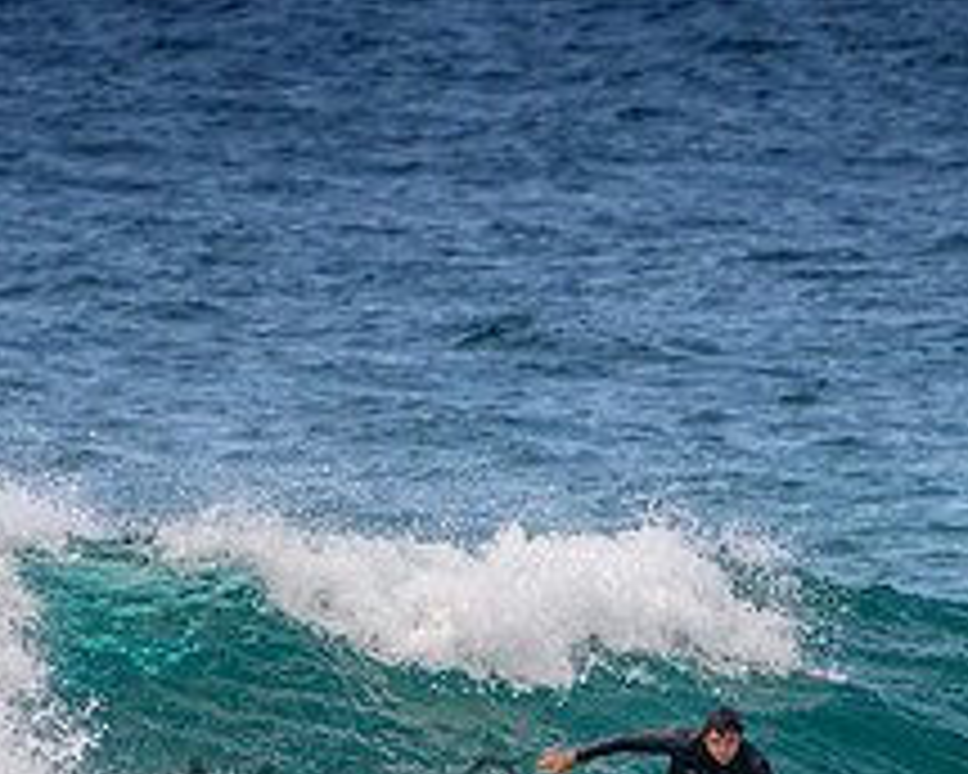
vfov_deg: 1.1
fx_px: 39879
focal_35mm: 1392
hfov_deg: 1.4
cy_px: 818
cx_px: 599
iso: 450
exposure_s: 1/2000
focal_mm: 400
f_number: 5.6
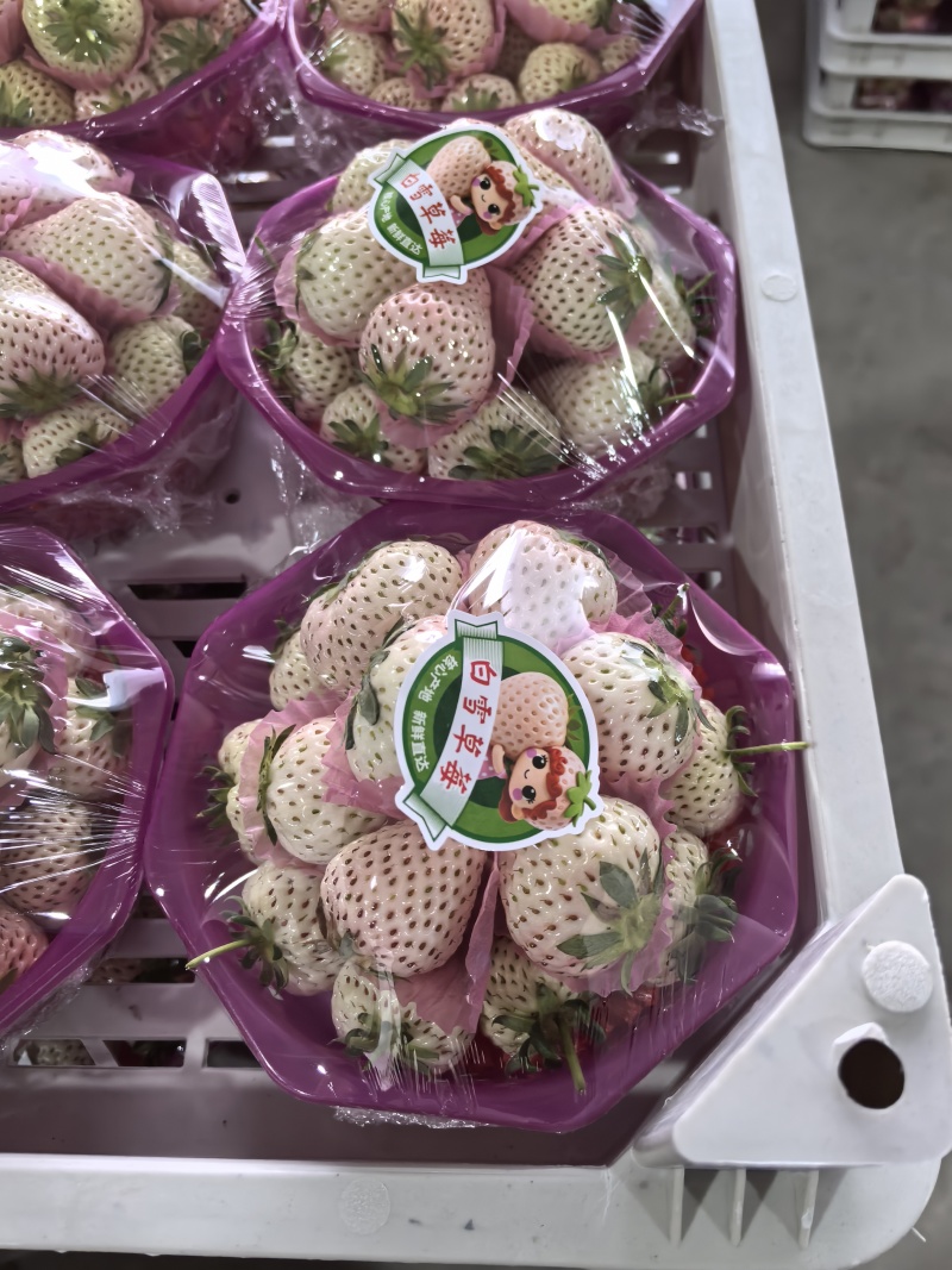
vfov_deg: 65.3
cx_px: 476
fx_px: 990
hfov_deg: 51.3
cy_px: 635
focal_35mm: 27
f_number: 2
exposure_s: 1/100
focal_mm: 5.75
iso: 200
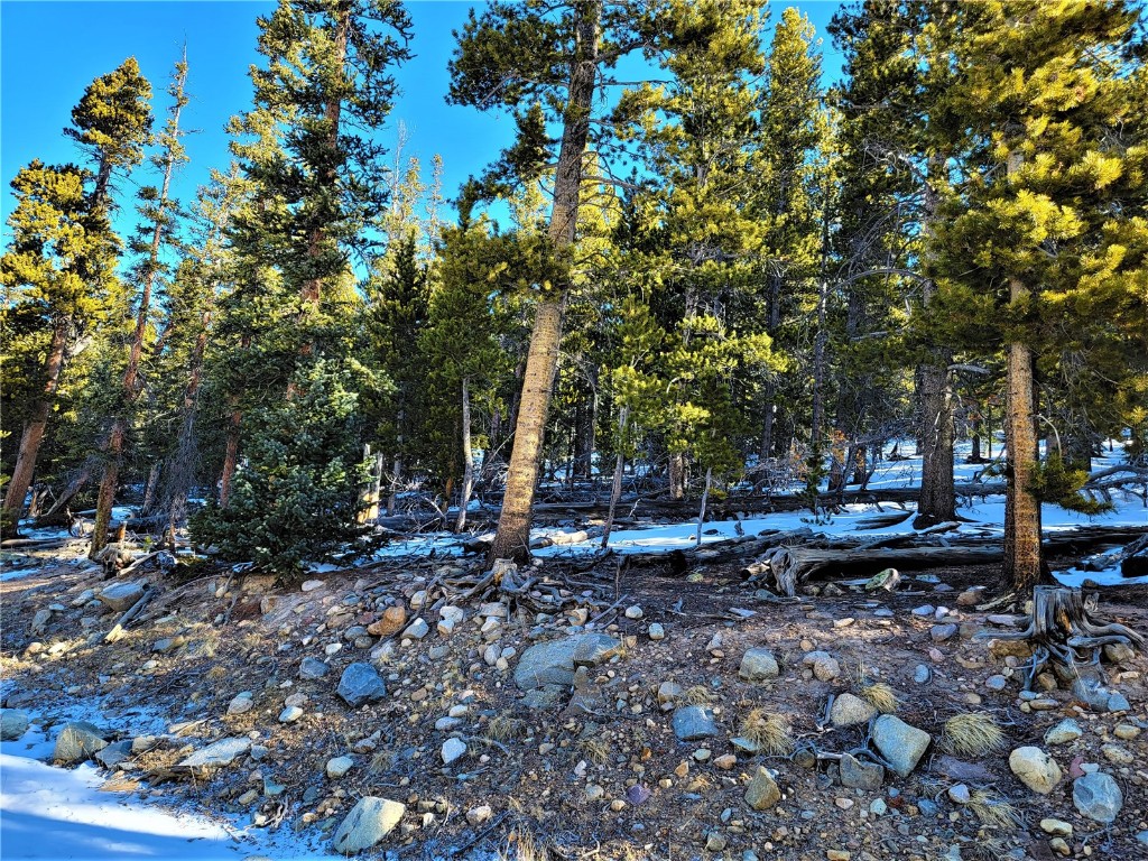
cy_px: 430
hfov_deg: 71.6
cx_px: 574
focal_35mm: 24
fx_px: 796
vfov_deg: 56.8
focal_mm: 6.7
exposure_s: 1/133
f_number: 1.8
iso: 16
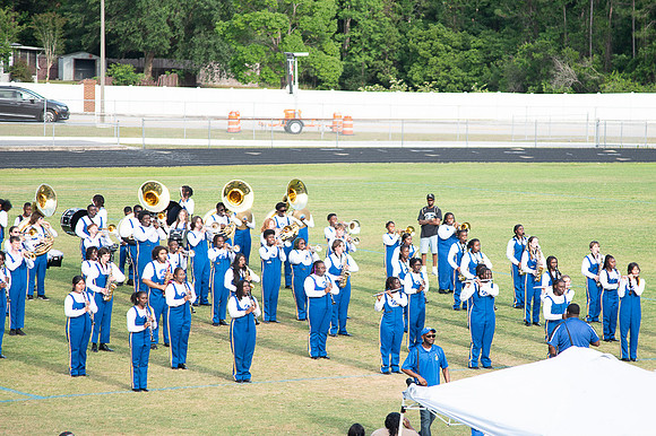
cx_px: 382
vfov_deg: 7.9
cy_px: 225
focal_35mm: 173
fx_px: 3142
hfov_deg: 11.9
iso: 100
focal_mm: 120
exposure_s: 1/200
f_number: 4
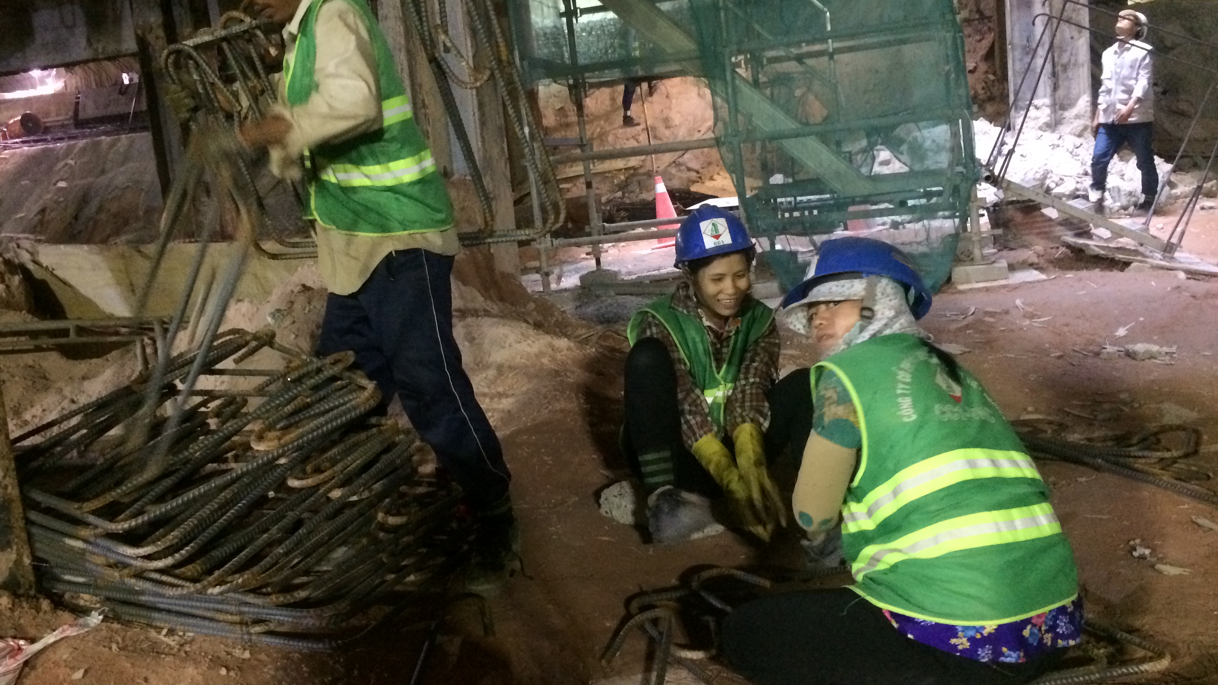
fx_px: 1130
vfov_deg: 33.7
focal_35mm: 35
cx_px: 564
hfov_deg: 56.6
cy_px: 305
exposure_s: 1/17
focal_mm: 4.15
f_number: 2.2
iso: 400
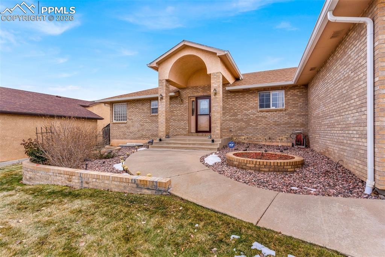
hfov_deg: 93.3
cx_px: 192
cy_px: 128
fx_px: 182
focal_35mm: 17
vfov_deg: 70.4
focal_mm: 17
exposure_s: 1/160
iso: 160
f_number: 8
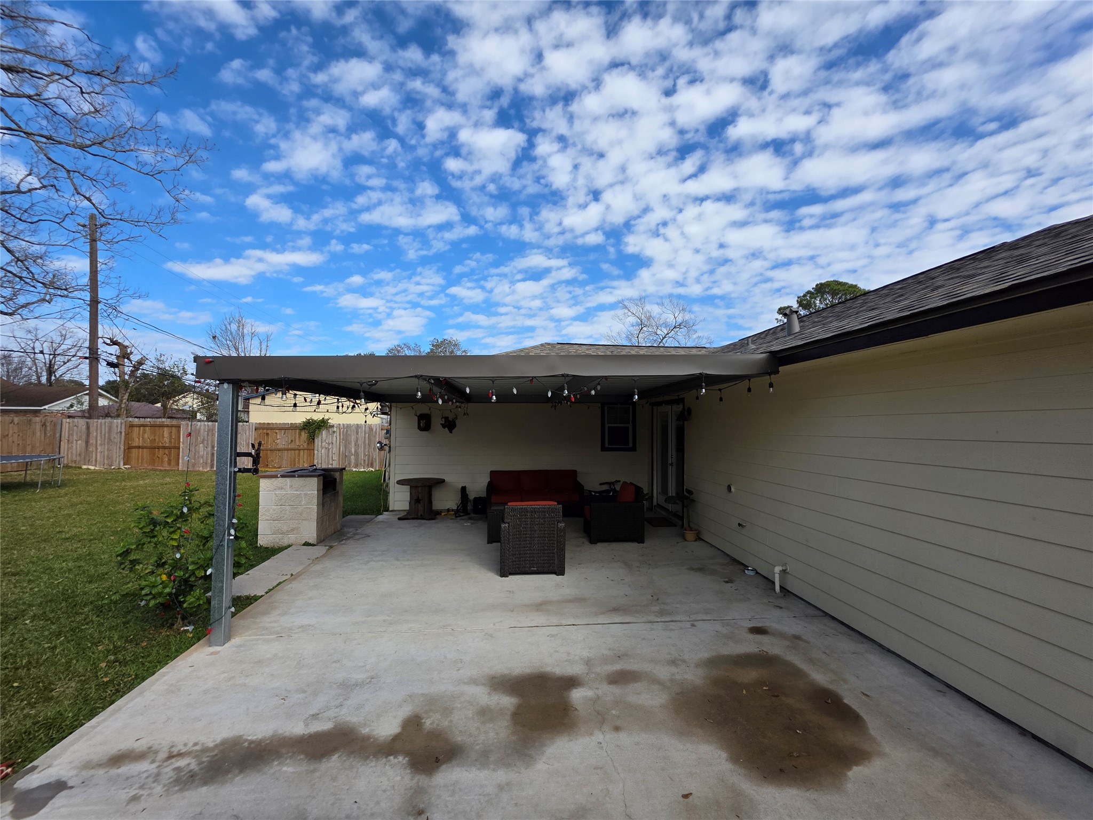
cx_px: 546
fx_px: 410
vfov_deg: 89.9
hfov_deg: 106.2
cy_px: 410
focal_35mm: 13
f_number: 1.9
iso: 40
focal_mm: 2.2
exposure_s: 1/2066
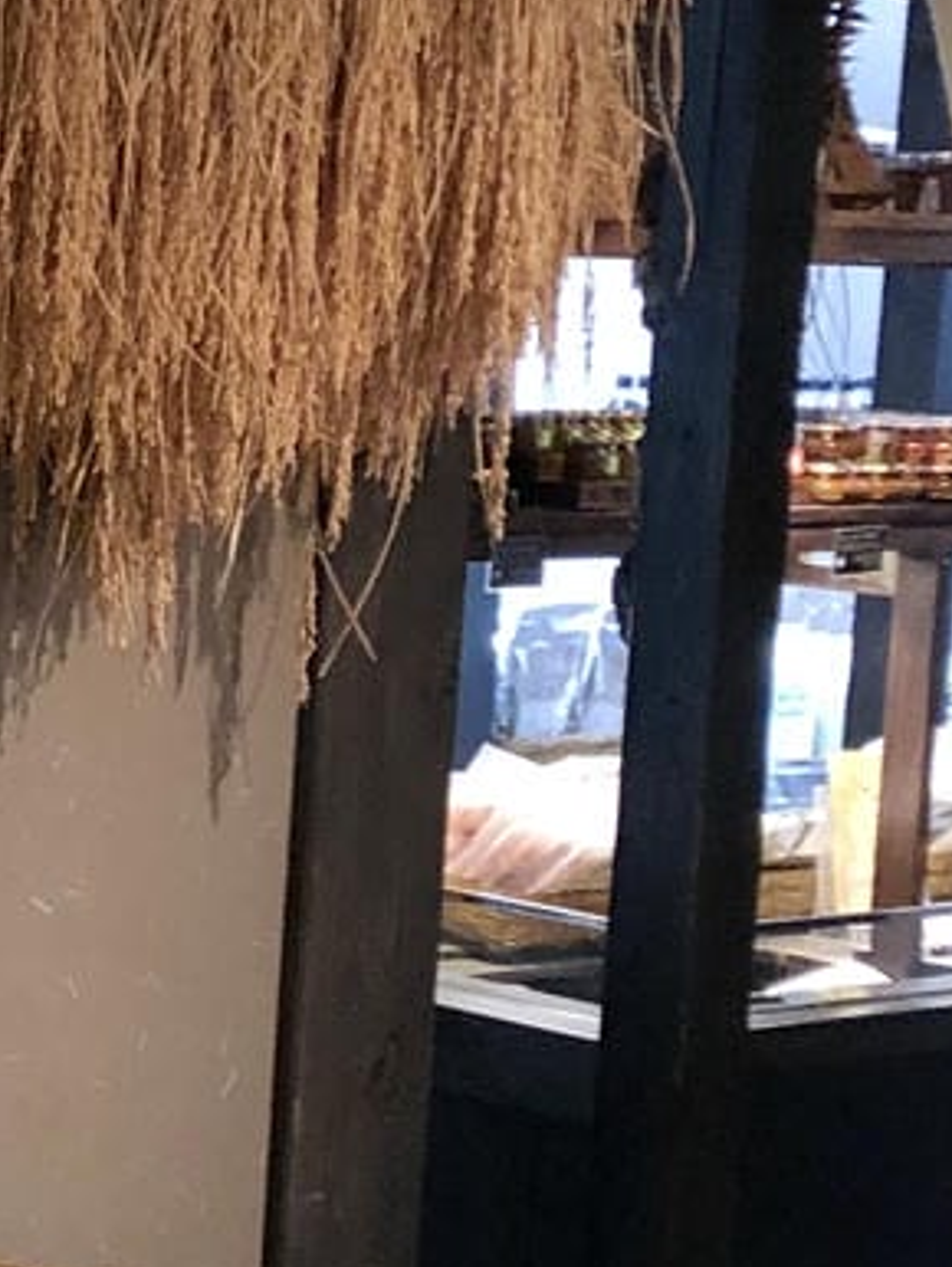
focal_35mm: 116
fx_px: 4249
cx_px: -929
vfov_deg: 16.9
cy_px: 867
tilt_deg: -9.3
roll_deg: -1.7
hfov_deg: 11.5
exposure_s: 1/17
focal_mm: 3.99
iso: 100
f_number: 1.8
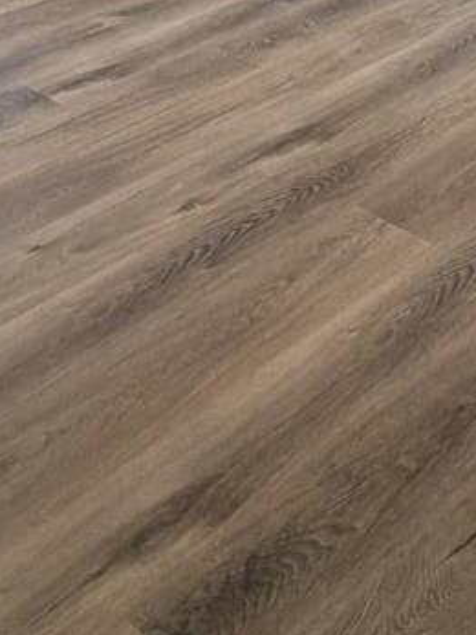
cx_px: 716
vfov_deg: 22.5
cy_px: -426
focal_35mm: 62
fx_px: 1137
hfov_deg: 20.3
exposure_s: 1/60
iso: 160
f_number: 2.2
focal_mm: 2.22
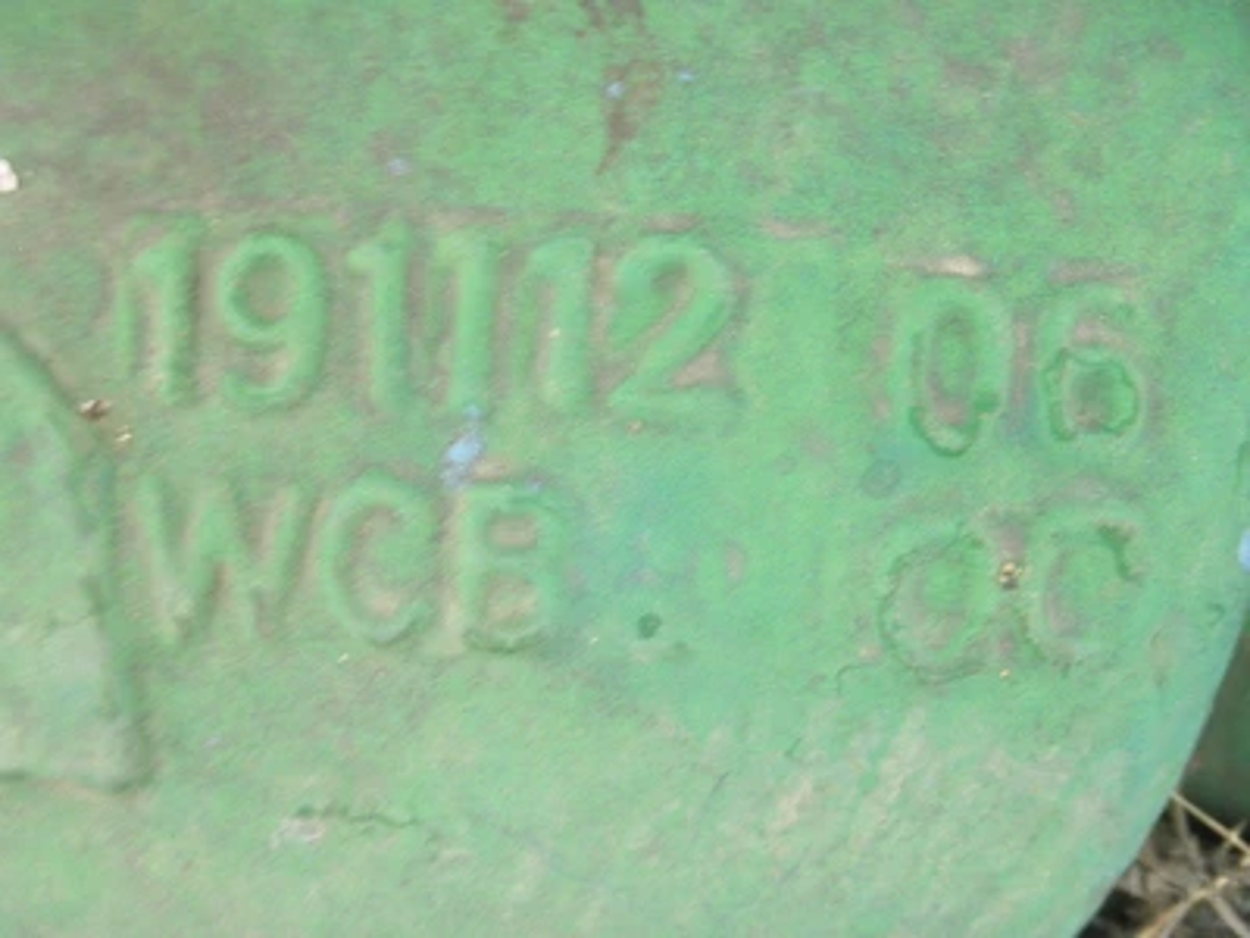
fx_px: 1011
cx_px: 625
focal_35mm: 28
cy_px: 469
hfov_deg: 63.4
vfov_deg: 49.7
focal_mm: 5
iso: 64
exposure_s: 1/30
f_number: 3
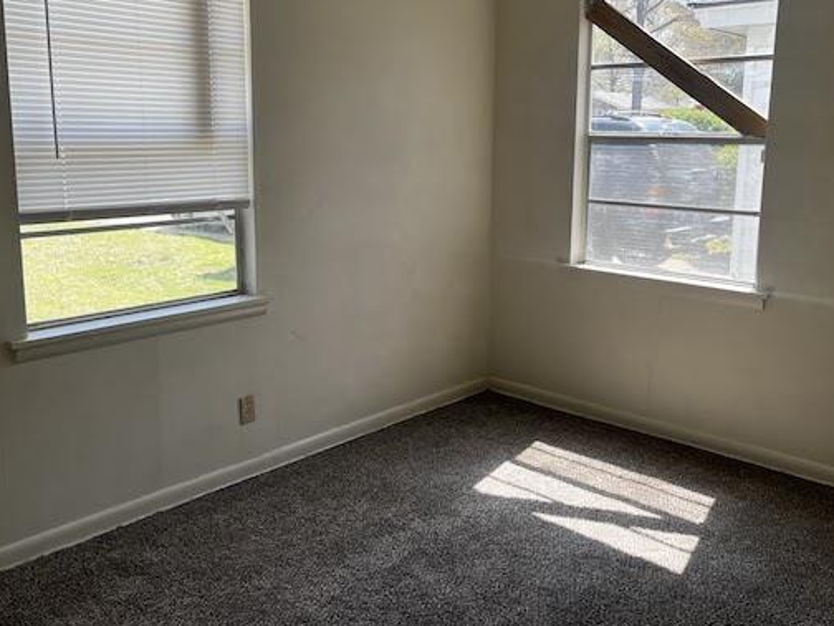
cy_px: 262
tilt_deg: -7.7
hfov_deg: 55.3
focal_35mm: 33
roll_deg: +0.4
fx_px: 795
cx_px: 407
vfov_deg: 42.8
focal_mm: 5.1
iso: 50
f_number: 1.6
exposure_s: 1/473
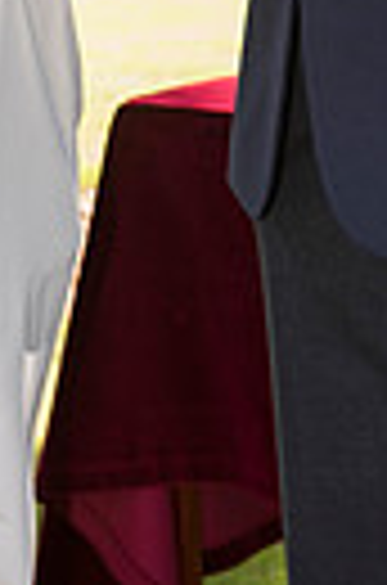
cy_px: -423
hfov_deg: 6.0
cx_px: 112
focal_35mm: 229
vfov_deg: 8.7
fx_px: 3712
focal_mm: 66
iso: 250
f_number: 5.6
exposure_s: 1/160
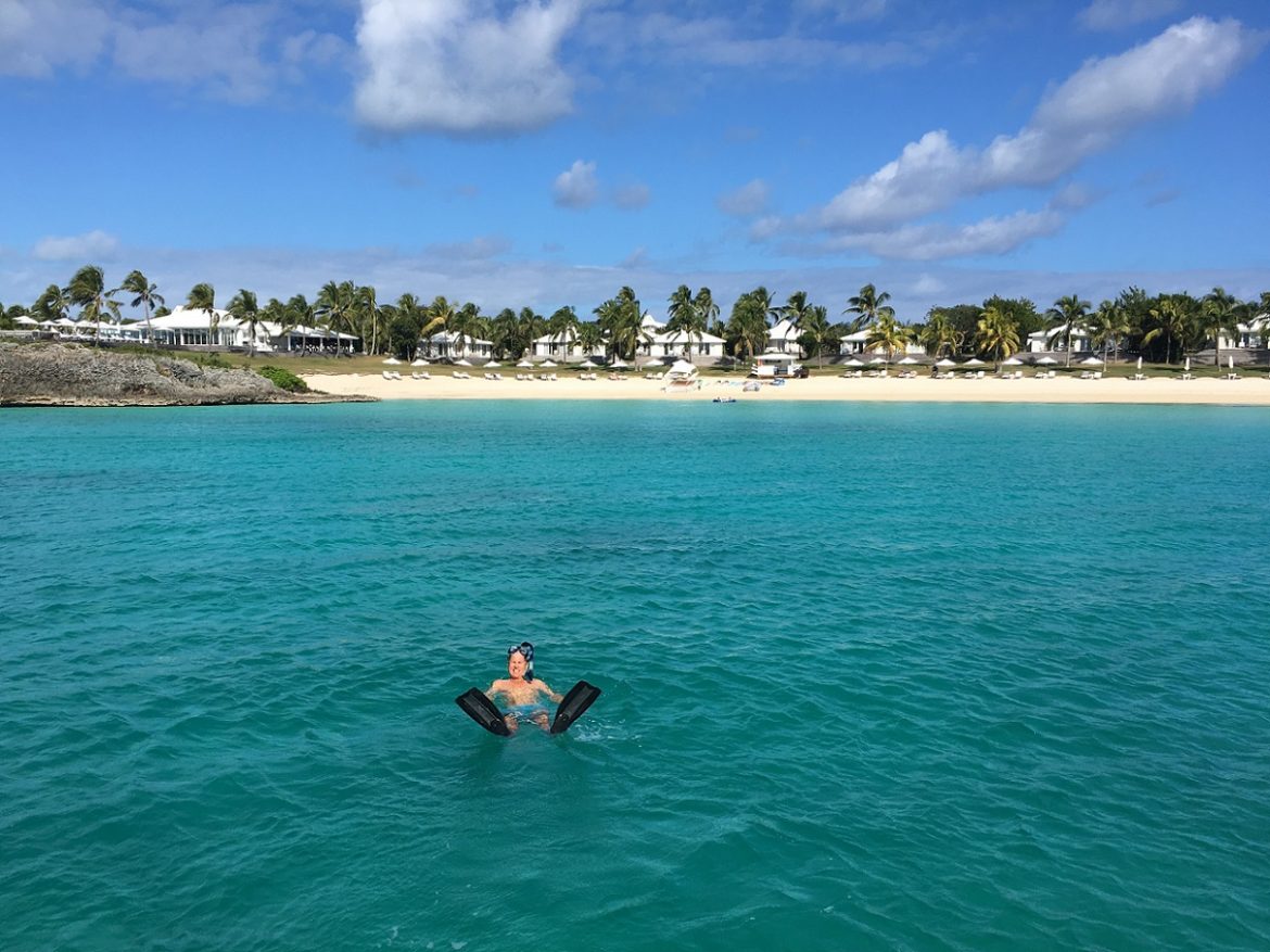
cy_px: 476
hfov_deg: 61.7
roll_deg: -0.1
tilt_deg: -5.8
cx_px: 635
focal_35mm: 29
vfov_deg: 48.2
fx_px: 1064
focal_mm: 4.15
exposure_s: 1/2331
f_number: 2.2
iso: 25
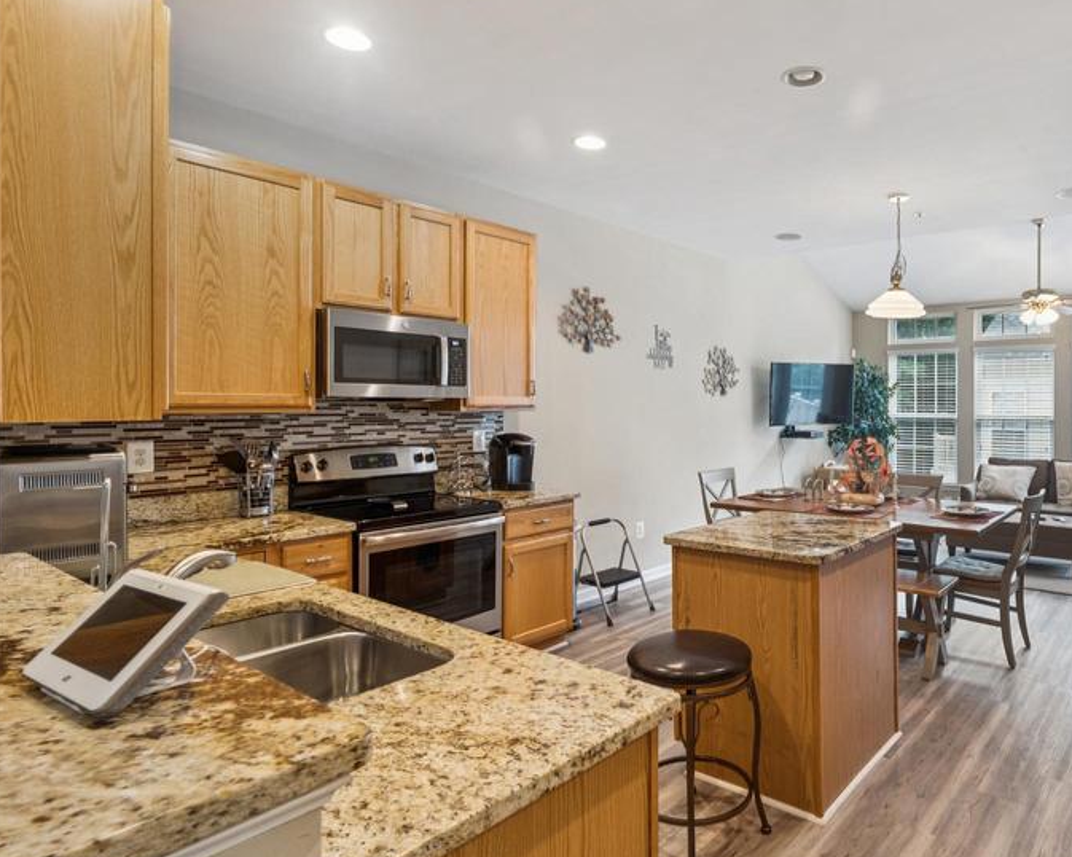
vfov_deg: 68.1
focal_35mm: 20
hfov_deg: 77.6
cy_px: 424
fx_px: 634
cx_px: 722
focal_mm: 14
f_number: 8
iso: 500
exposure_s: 1/10
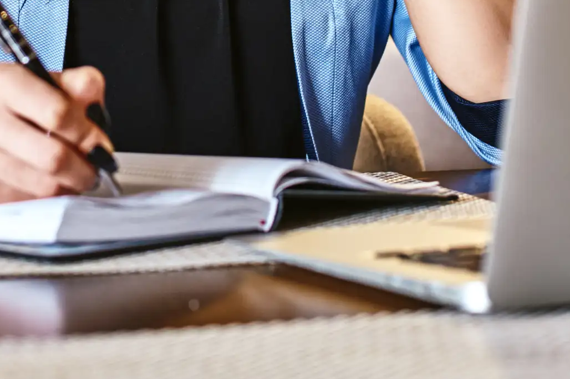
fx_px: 2216
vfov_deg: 9.3
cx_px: 177
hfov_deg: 14.6
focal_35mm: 140
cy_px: -342
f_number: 4
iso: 320
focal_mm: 50
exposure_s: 1/50
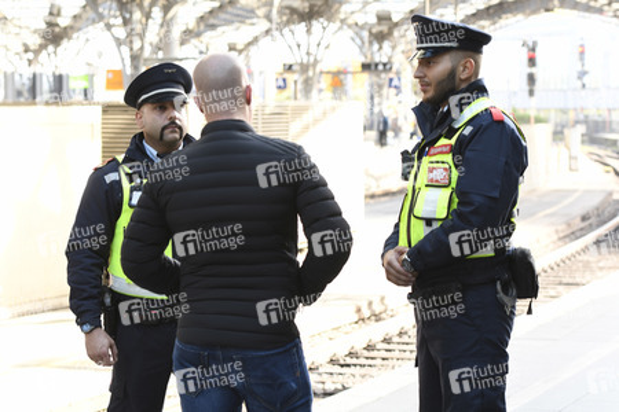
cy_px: 206
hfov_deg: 19.5
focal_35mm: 105
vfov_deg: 13.0
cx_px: 310
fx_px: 1805
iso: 250
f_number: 4.5
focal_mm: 70
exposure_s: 1/60
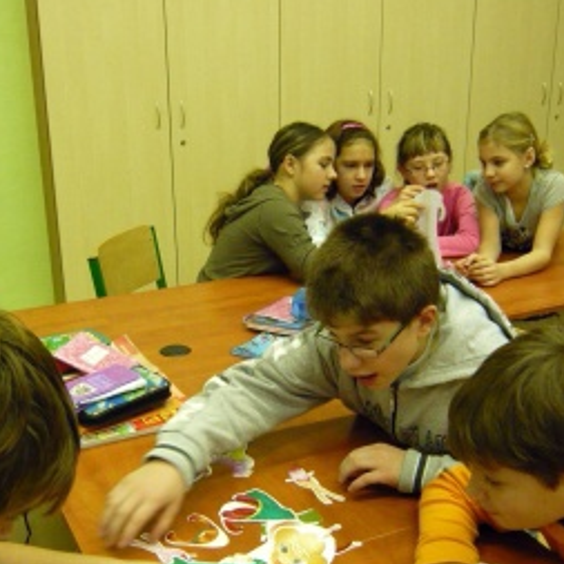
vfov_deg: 38.2
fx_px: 811
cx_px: 250
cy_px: 334
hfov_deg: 38.3
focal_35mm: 44
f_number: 2.8
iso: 400
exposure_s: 1/40
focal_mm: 4.6
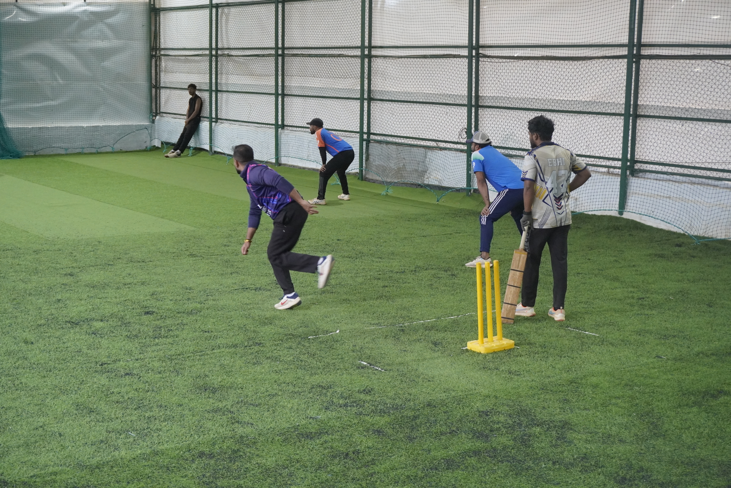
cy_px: 244
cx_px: 366
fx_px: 1158
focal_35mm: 57
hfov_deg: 35.0
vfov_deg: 23.8
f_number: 5.6
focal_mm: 38
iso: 3200
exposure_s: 1/200
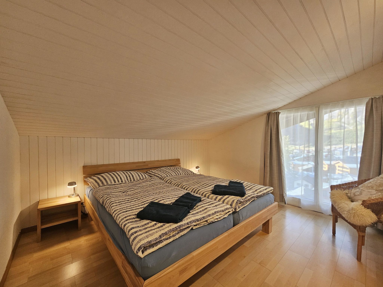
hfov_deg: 106.2
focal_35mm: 13
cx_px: 192
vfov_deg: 89.9
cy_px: 144
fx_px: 144
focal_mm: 2.2
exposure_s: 1/100
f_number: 2.2
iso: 100
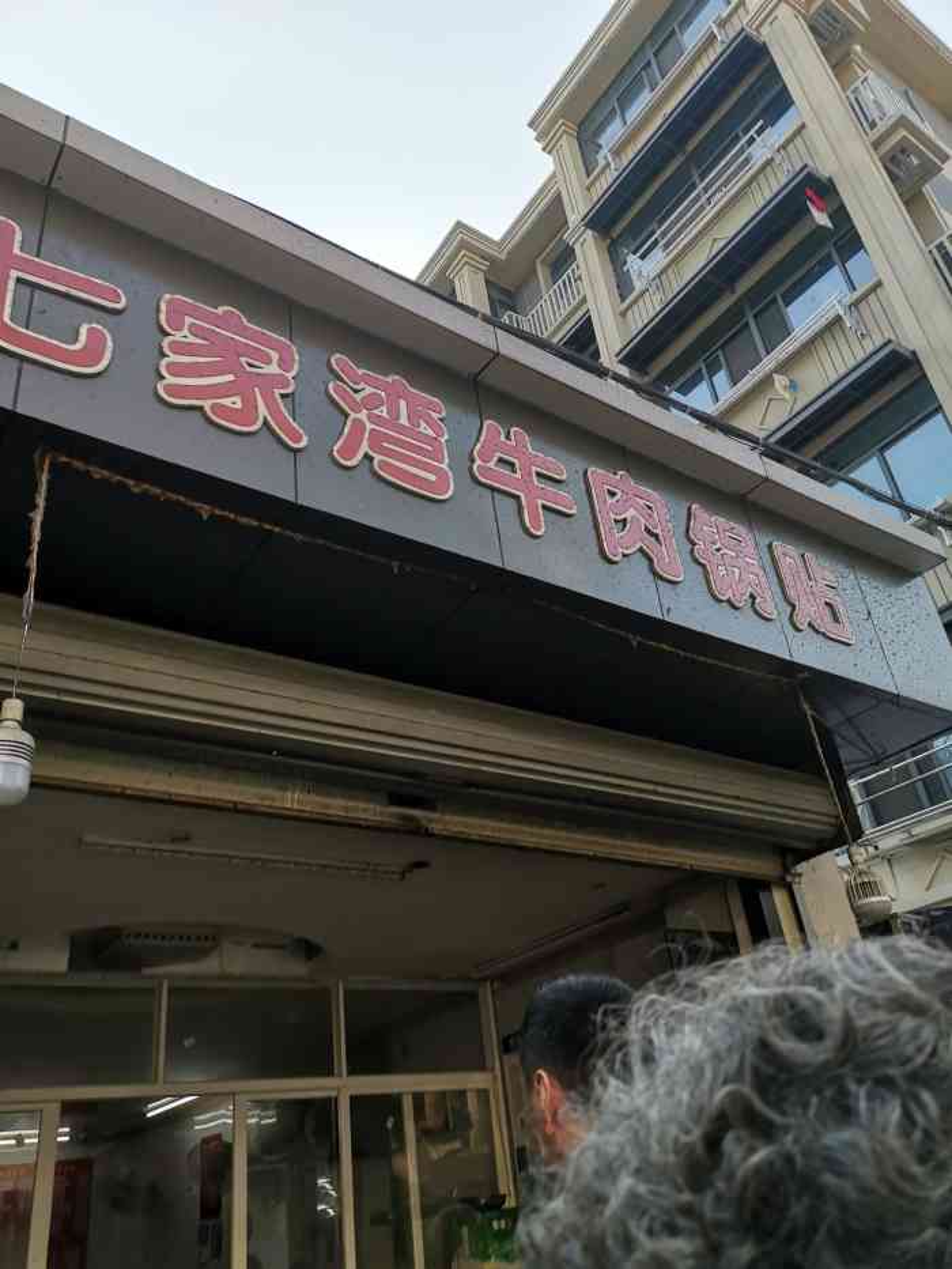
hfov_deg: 51.4
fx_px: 990
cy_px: 634
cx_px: 476
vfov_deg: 65.3
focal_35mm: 27
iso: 50
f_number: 1.8
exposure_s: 1/345
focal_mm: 3.95
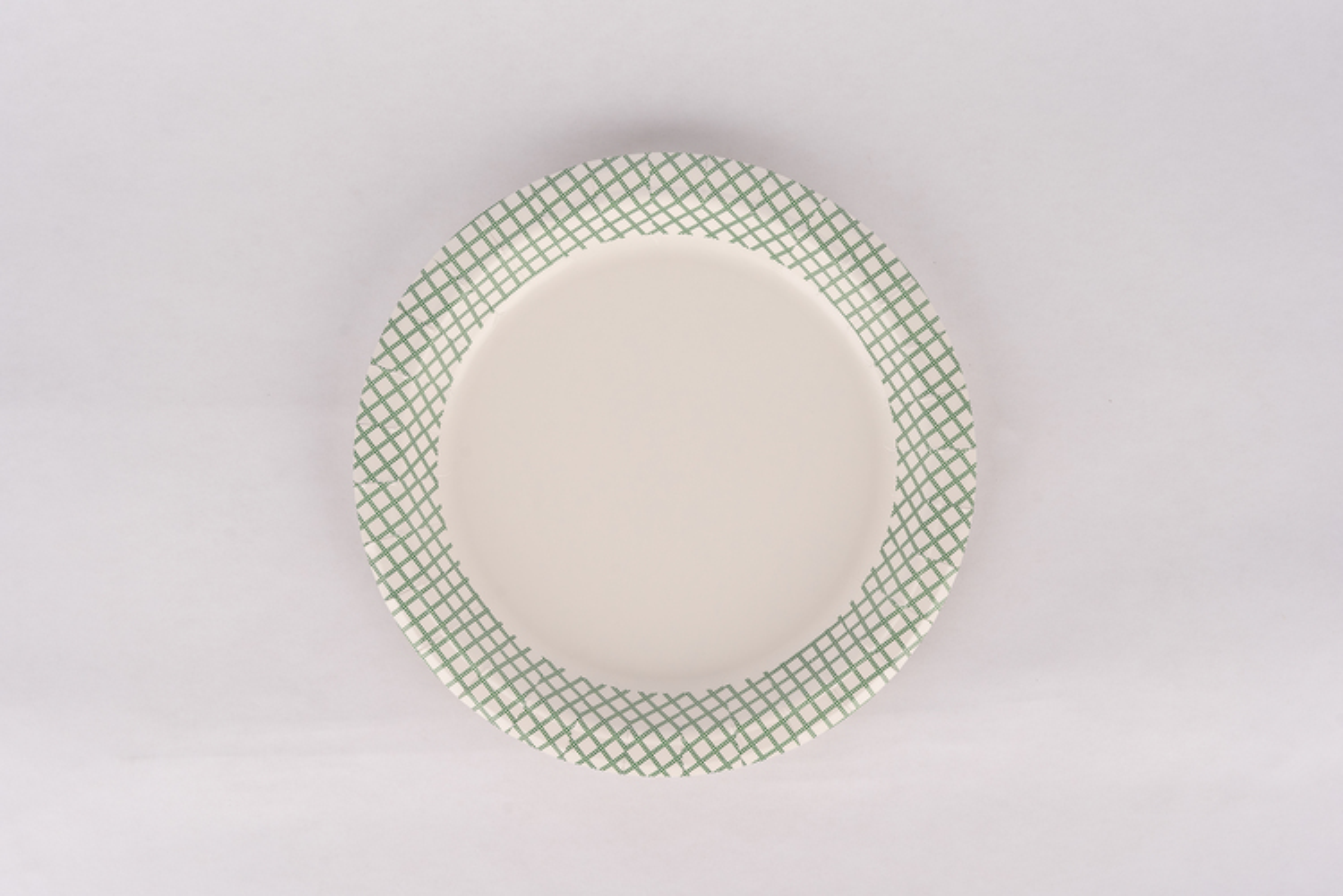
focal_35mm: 42
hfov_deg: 45.9
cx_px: 672
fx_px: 1585
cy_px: 448
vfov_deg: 31.5
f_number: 10
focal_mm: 42.5
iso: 320
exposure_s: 1/100
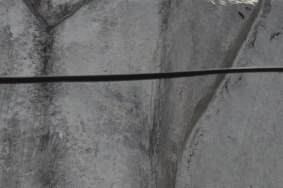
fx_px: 7483
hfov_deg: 2.2
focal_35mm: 953
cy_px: -133
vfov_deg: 1.4
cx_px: 26
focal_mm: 105
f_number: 13
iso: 200
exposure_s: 1/640
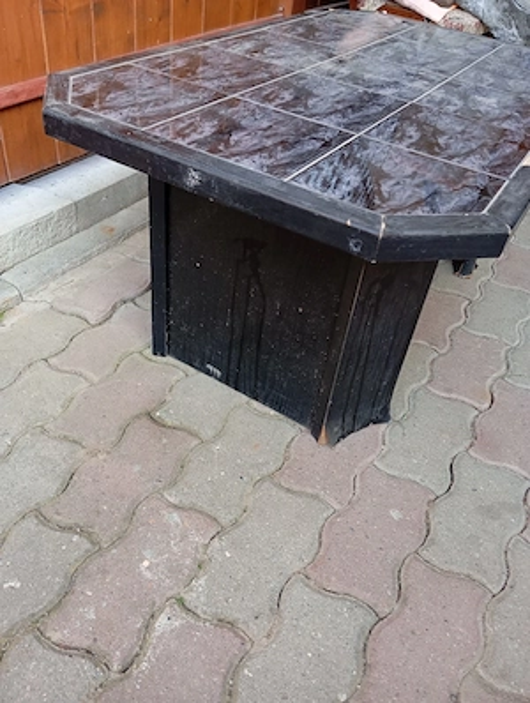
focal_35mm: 28
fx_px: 570
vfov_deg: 63.4
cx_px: 265
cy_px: 352
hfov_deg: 49.9
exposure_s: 1/60.2
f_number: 1.8
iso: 675
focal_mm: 4.22
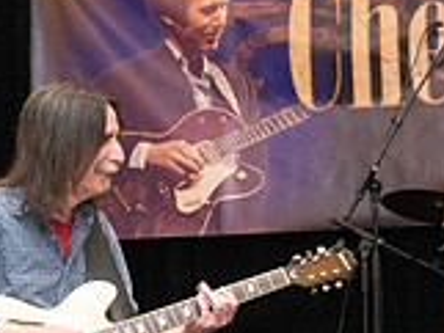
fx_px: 2323
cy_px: 352
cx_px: 367
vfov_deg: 8.2
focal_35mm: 181
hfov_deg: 10.9
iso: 6400
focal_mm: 45
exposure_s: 1/200
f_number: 6.3
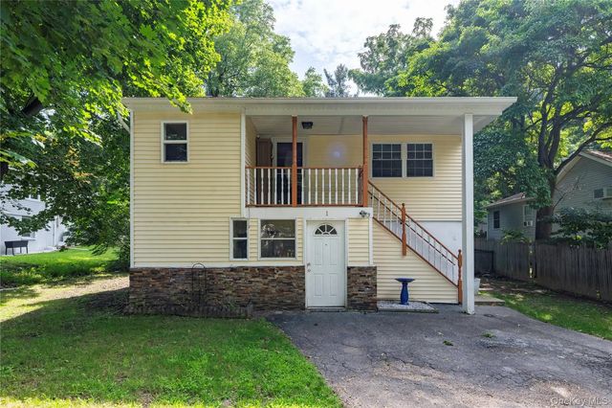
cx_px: 306
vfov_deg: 63.2
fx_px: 331
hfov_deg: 85.5
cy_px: 204
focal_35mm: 20
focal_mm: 19.5
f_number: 8
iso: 250
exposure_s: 1/800
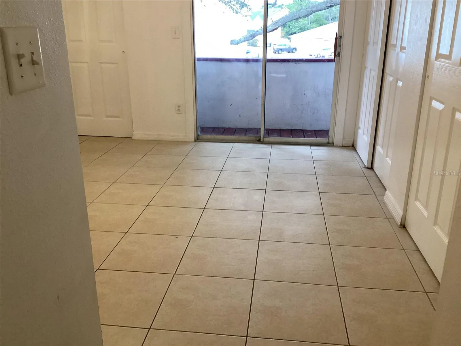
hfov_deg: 58.4
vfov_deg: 45.4
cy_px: 173
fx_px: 413
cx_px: 230
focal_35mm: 31
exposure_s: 1/60
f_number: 2.4
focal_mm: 3.3
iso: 250
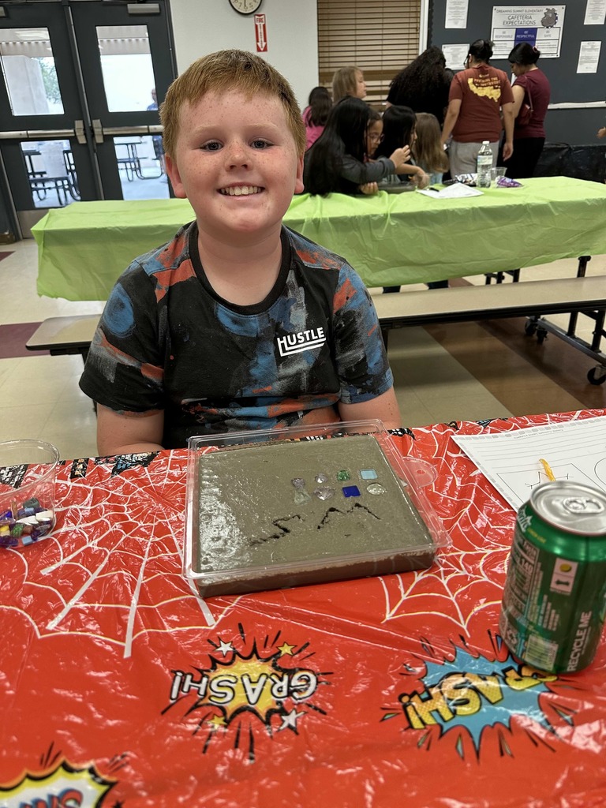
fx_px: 560
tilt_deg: -25.7
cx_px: 303
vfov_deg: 71.6
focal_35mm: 24
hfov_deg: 56.8
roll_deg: +2.7
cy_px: 404
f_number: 1.78
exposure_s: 1/120
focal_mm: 6.86
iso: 200
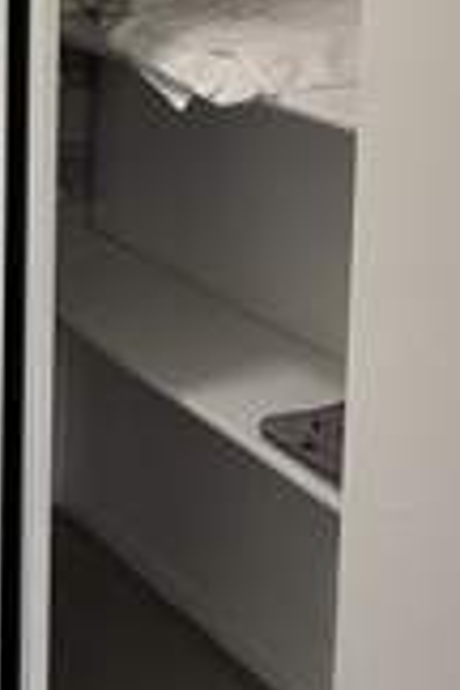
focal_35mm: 77
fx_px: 1476
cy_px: 77
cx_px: 175
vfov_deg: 25.5
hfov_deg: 17.7
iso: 80
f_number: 1.6
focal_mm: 5.1
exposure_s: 1/60
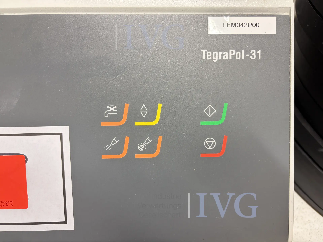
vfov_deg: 53.1
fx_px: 243
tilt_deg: -48.1
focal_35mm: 26
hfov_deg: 67.3
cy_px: 121
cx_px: 162
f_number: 1.6
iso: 200
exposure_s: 1/50
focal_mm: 5.96
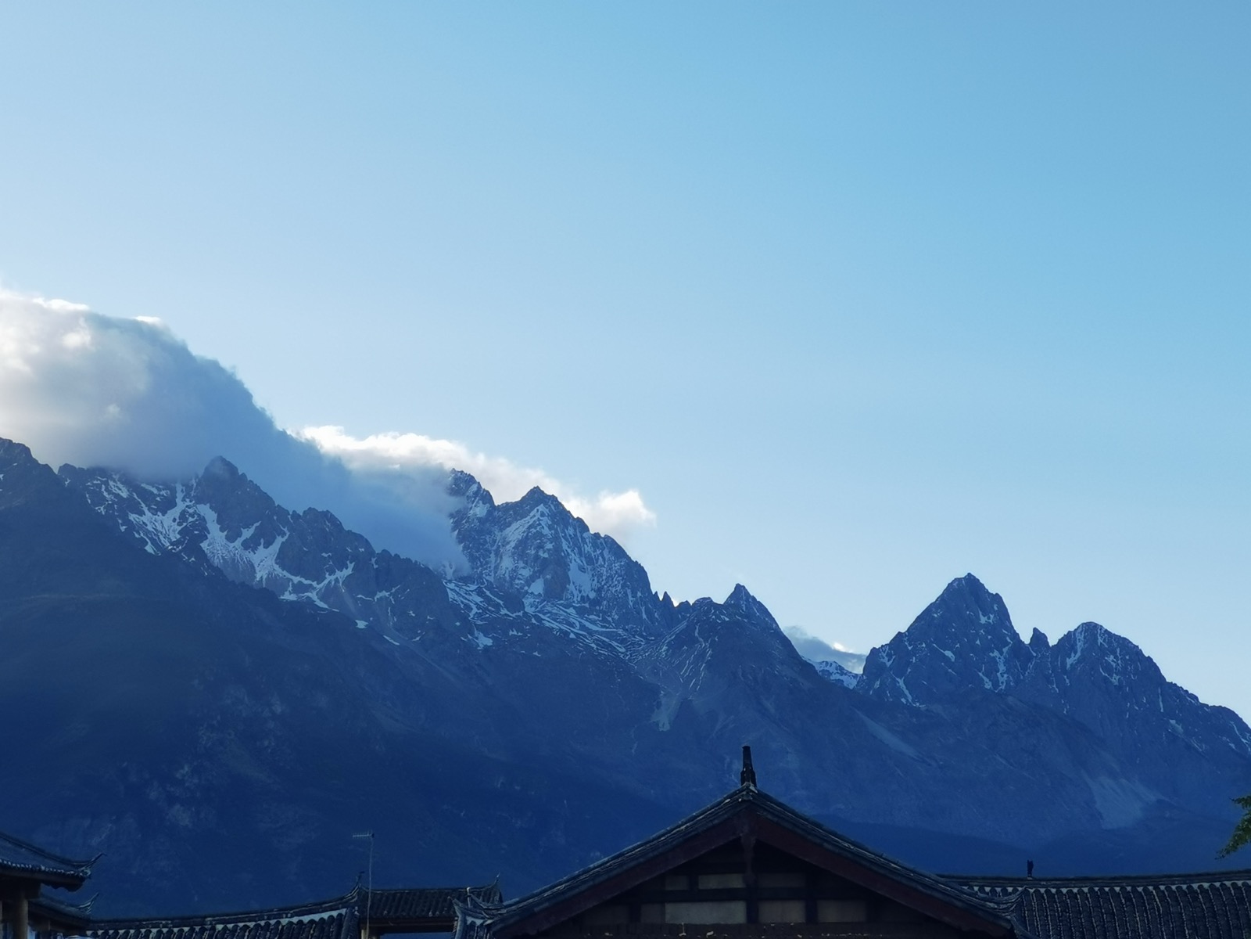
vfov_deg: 13.2
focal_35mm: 112
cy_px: 470
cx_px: 626
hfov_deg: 17.6
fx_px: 4048
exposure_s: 1/479
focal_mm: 7.48
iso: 50
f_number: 2.4
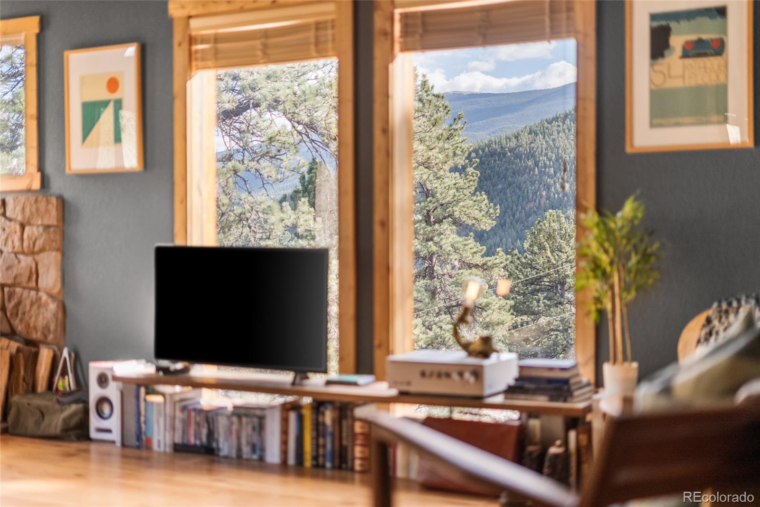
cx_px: 380
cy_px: 254
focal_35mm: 50
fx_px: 1055
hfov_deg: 39.6
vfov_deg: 27.0
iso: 400
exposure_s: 1/500
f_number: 1.8
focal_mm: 50
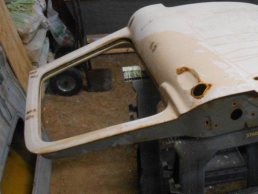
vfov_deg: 31.5
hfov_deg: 40.3
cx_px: 187
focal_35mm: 46
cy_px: 88
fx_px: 343
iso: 400
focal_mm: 4.6
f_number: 3.5
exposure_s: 1/25
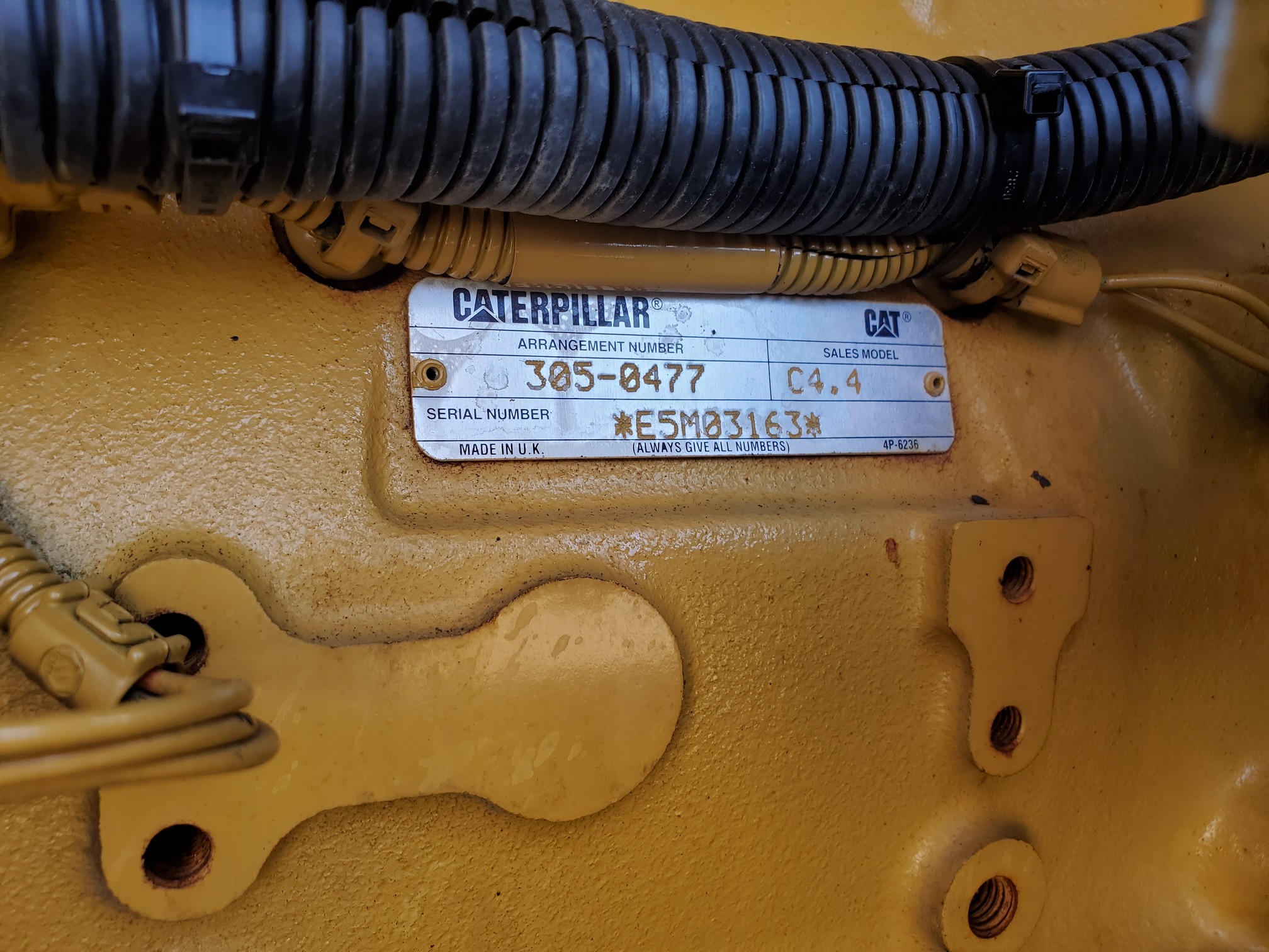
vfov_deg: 53.1
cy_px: 476
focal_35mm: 26
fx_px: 953
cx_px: 634
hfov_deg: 67.3
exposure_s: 1/111
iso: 50
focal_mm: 4.3
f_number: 2.4
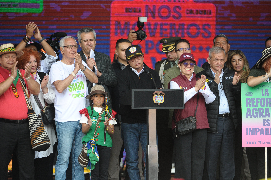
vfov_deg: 4.7
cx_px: 136
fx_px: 2182
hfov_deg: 7.1
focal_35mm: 290
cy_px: 90
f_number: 4
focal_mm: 290
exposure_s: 1/1250
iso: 2500
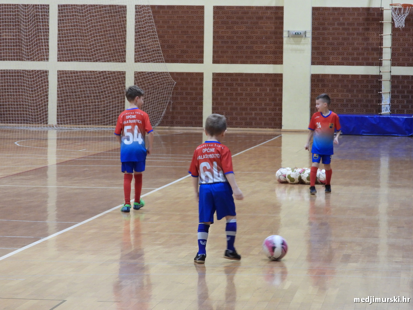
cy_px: 155
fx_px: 1611
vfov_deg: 11.0
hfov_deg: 14.6
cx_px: 206
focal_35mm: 135
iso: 400
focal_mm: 24.3
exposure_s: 1/20
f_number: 4
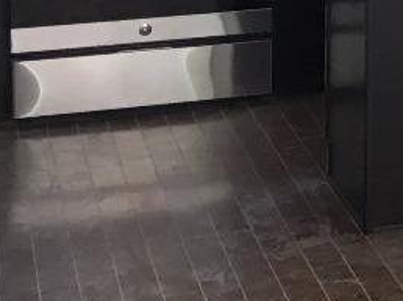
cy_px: -259
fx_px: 1884
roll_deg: -0.7
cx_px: 1092
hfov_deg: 10.0
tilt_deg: -1.5
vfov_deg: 8.7
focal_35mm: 162
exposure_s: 1/30
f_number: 2.2
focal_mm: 4.15
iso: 64
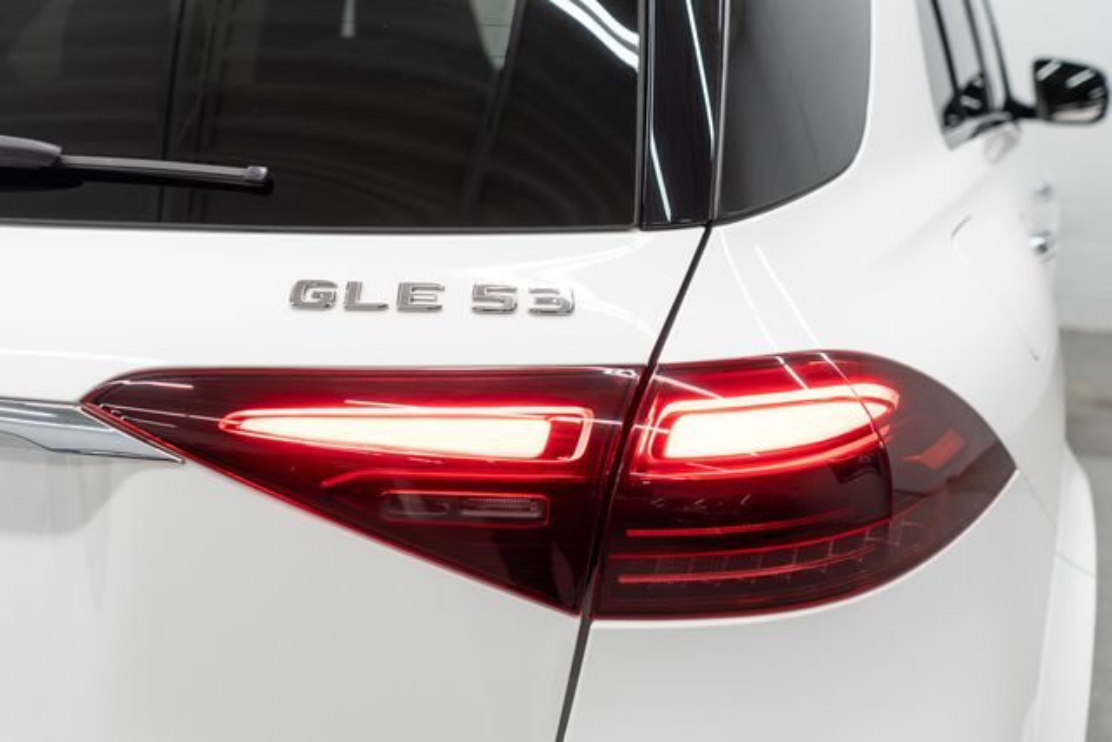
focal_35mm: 42
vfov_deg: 31.9
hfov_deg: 46.4
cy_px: 371
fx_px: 1298
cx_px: 556
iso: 160
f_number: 3.2
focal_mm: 28
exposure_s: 1/40
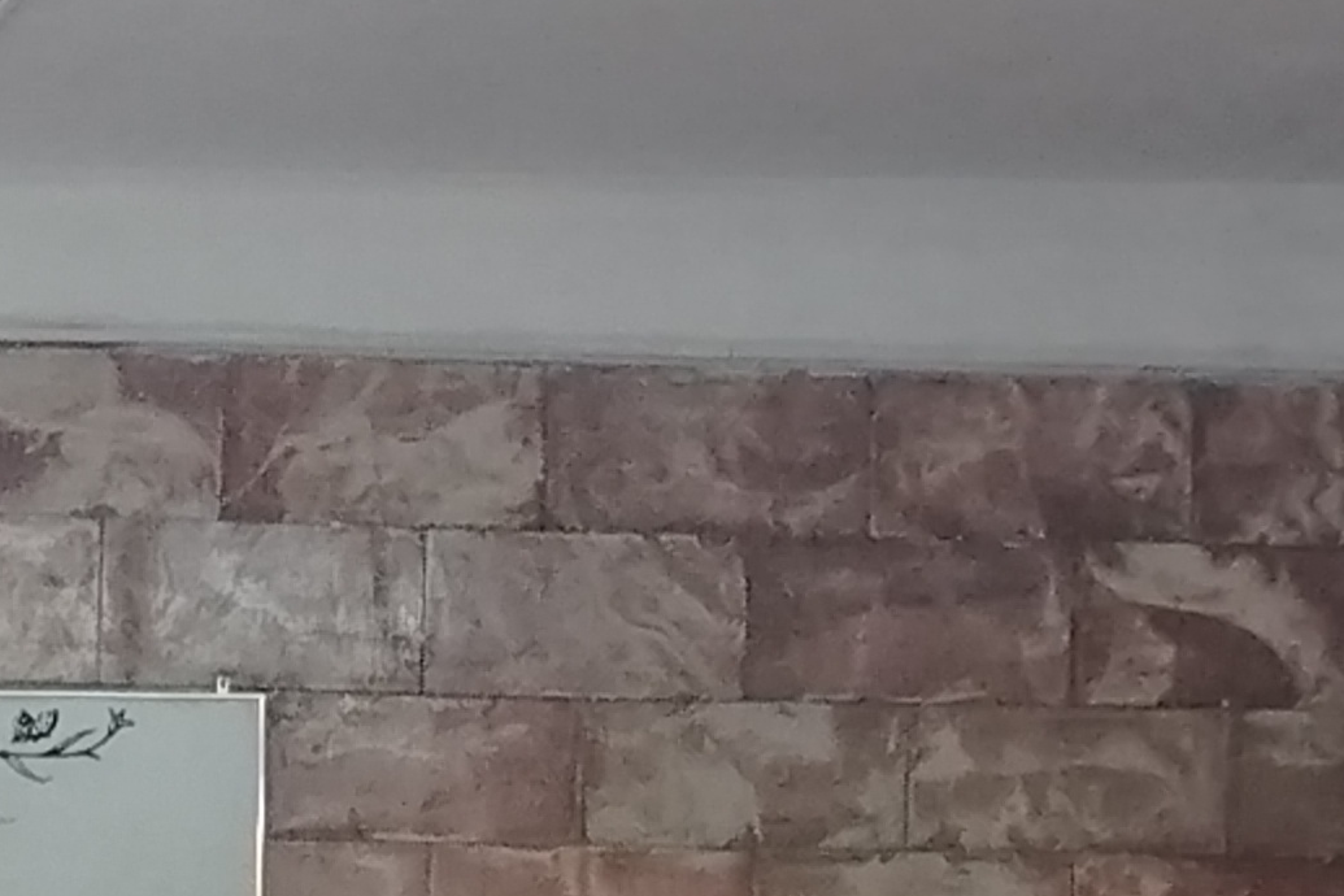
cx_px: -616
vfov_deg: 7.1
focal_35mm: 189
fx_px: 7055
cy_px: 1679
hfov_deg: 10.5
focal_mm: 5.25
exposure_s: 1/30
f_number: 1.75
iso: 578
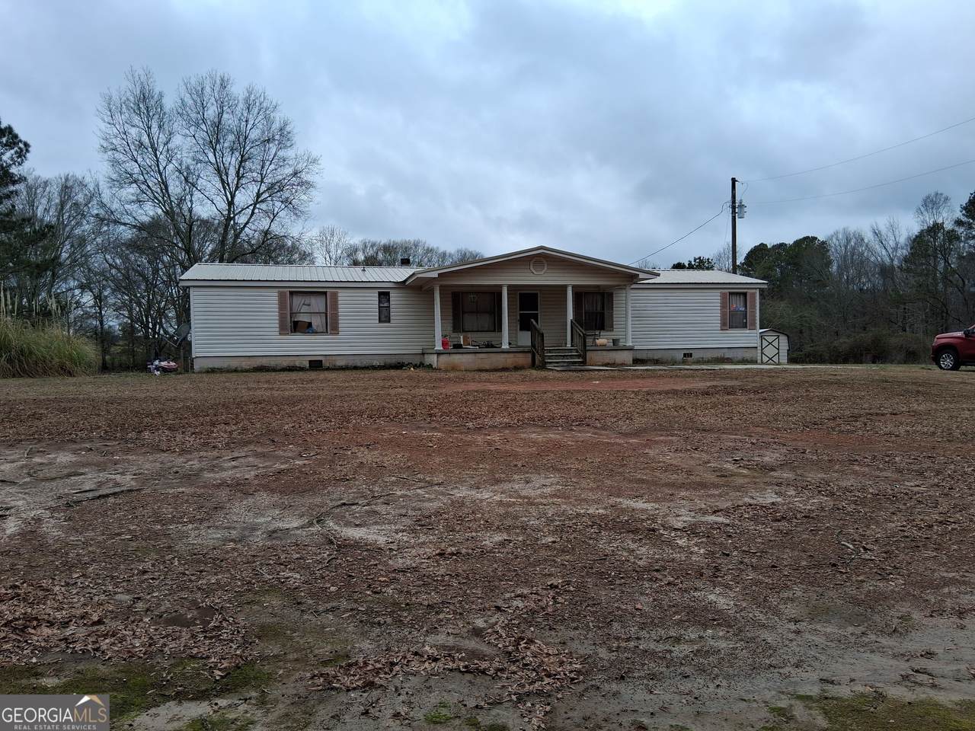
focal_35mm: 26
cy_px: 366
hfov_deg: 67.3
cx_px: 488
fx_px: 732
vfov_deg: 53.1
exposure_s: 1/265
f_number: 1.8
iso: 25
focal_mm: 3.98
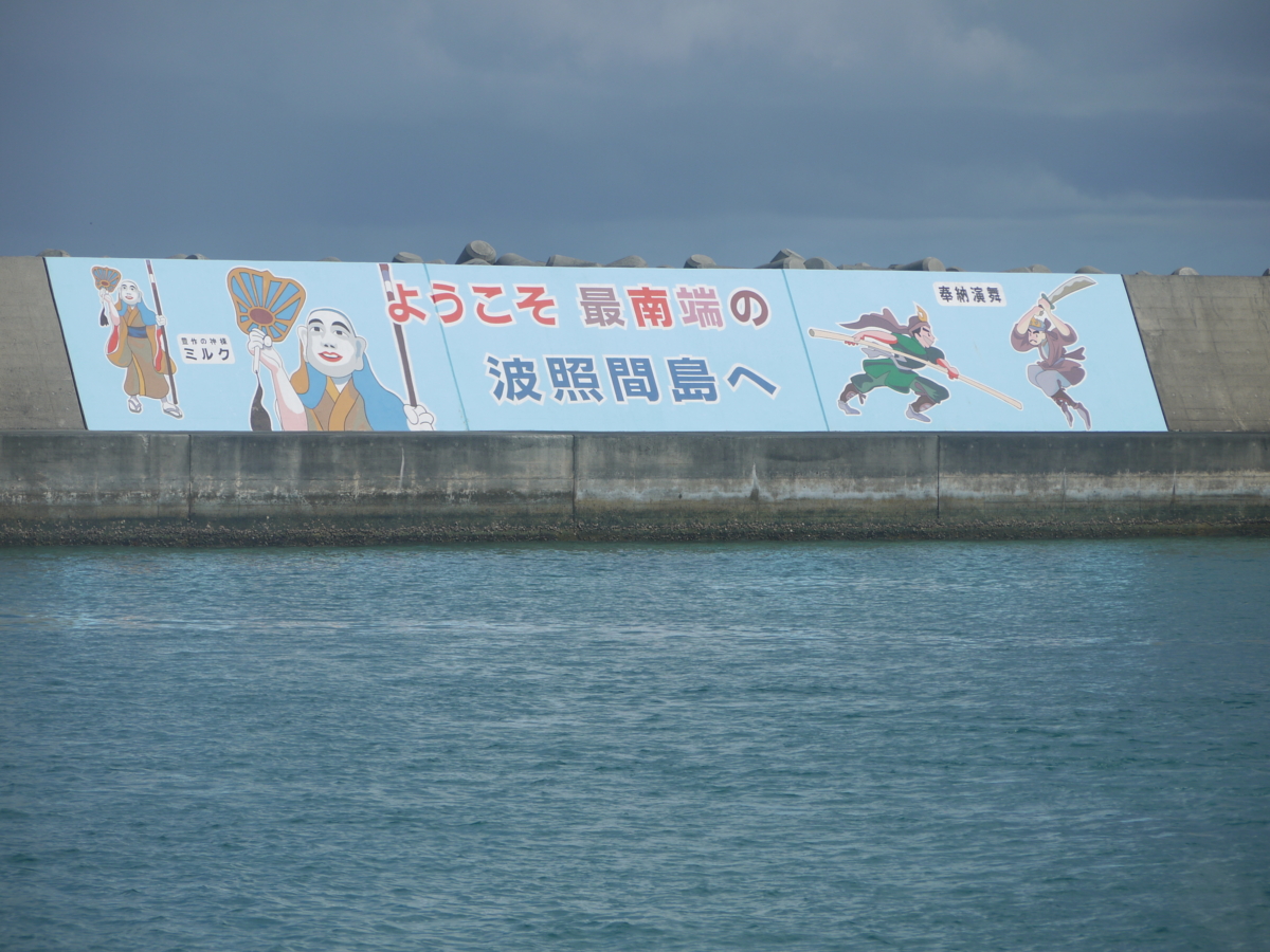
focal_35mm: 206
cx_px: 635
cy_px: 476
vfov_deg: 7.2
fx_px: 7558
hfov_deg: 9.6
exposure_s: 1/1000
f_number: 6.3
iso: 100
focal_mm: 103
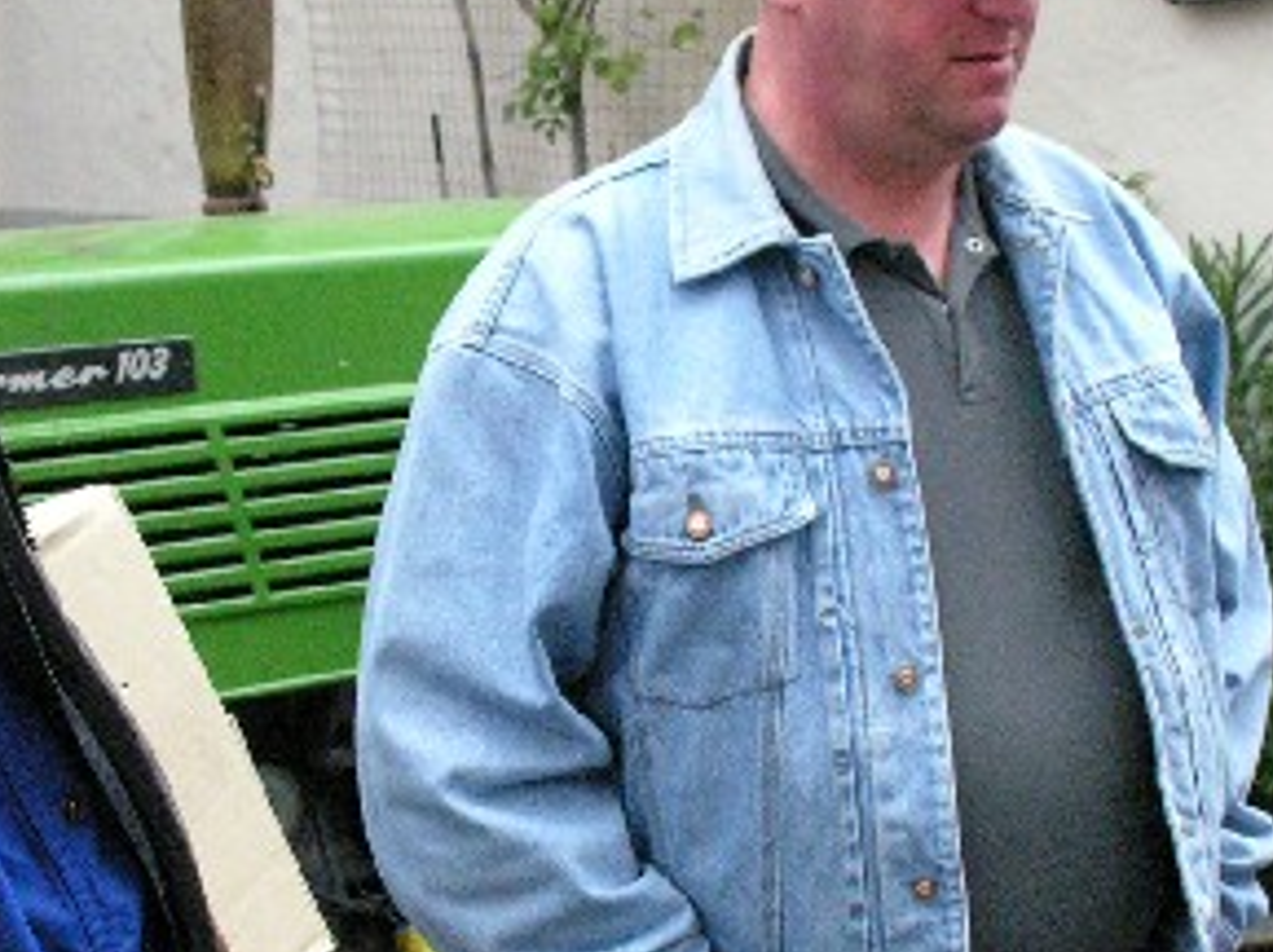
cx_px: 537
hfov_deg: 20.2
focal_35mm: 97
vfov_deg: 15.2
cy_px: 696
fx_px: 3563
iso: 400
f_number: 4.5
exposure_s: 1/128
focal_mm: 8.9
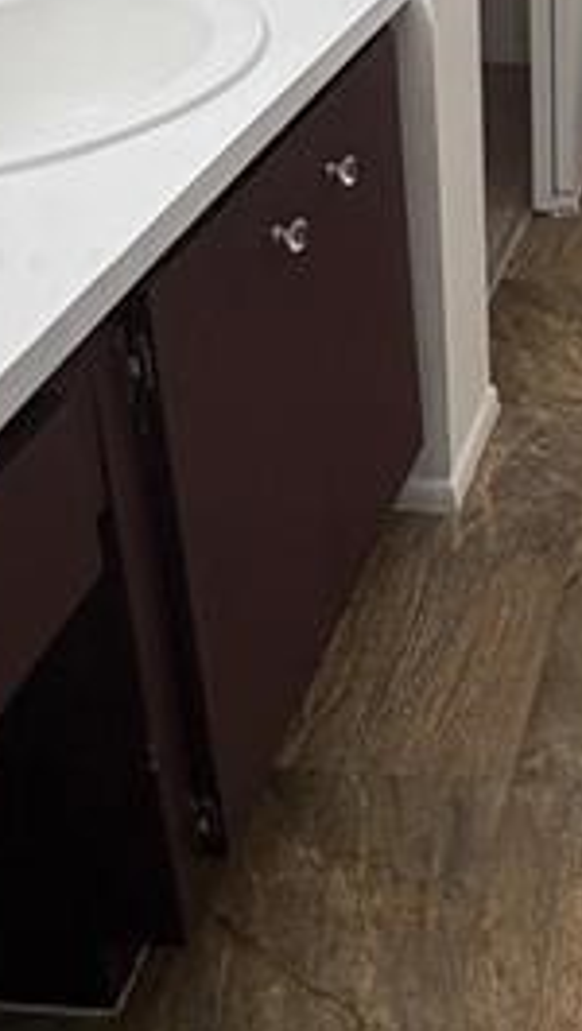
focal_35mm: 44
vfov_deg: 39.3
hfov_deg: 23.2
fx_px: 1205
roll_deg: -4.1
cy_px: -62
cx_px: 811
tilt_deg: -17.2
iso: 160
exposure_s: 1/60
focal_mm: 2.22
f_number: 2.2
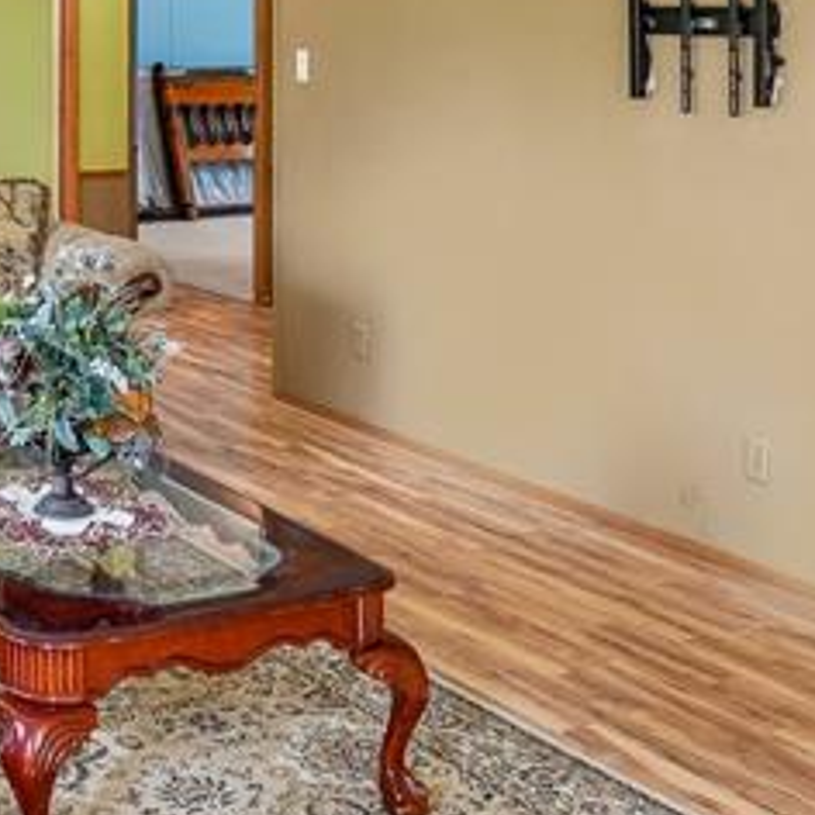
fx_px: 1572
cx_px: 111
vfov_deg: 27.6
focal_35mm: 59
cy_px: 24
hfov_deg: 28.2
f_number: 8
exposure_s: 1/3.33
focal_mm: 16
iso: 400
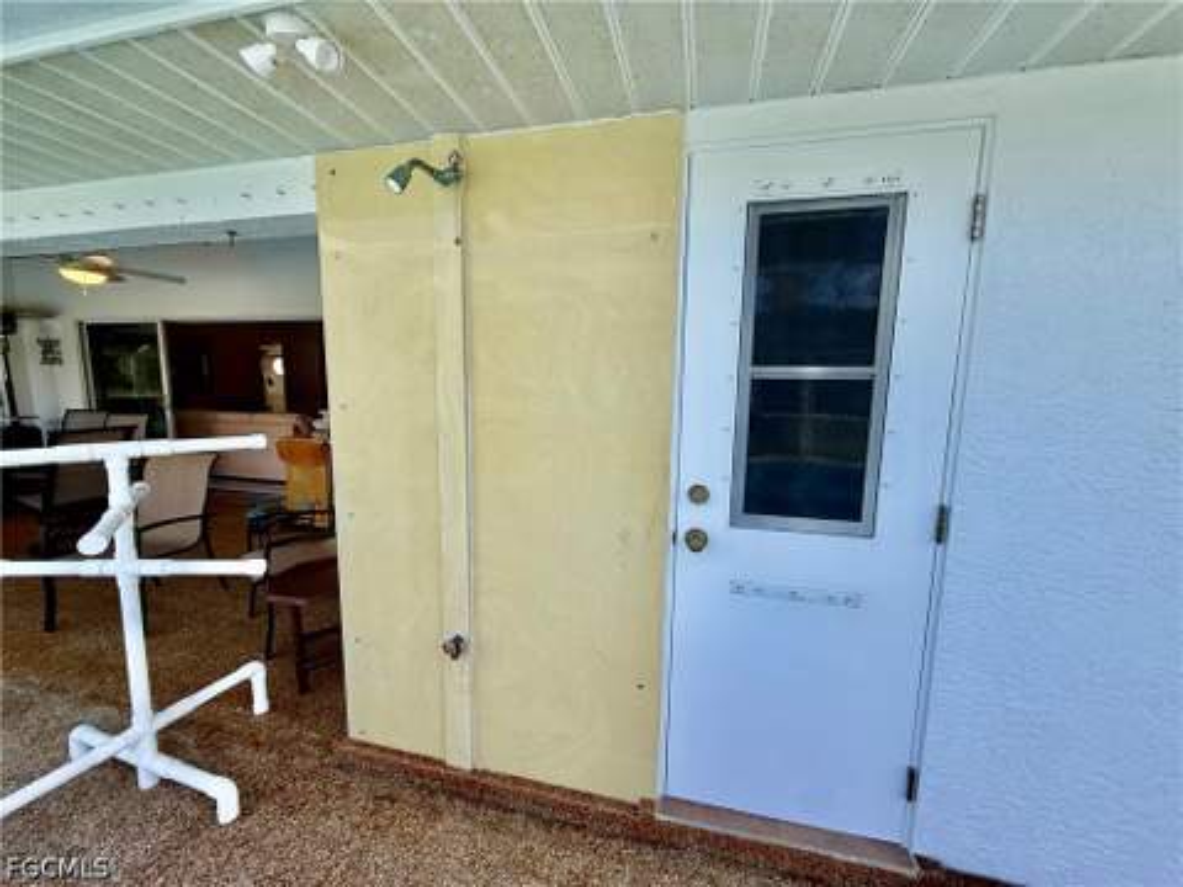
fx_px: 478
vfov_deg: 85.7
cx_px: 592
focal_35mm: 14
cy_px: 444
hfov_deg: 102.1
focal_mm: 2.22
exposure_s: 1/220
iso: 50
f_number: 2.2
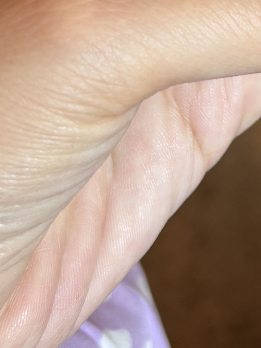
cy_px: -102
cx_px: 434
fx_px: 1166
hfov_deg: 12.0
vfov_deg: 16.1
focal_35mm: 116
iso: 64
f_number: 1.6
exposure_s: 1/122
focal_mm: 5.96
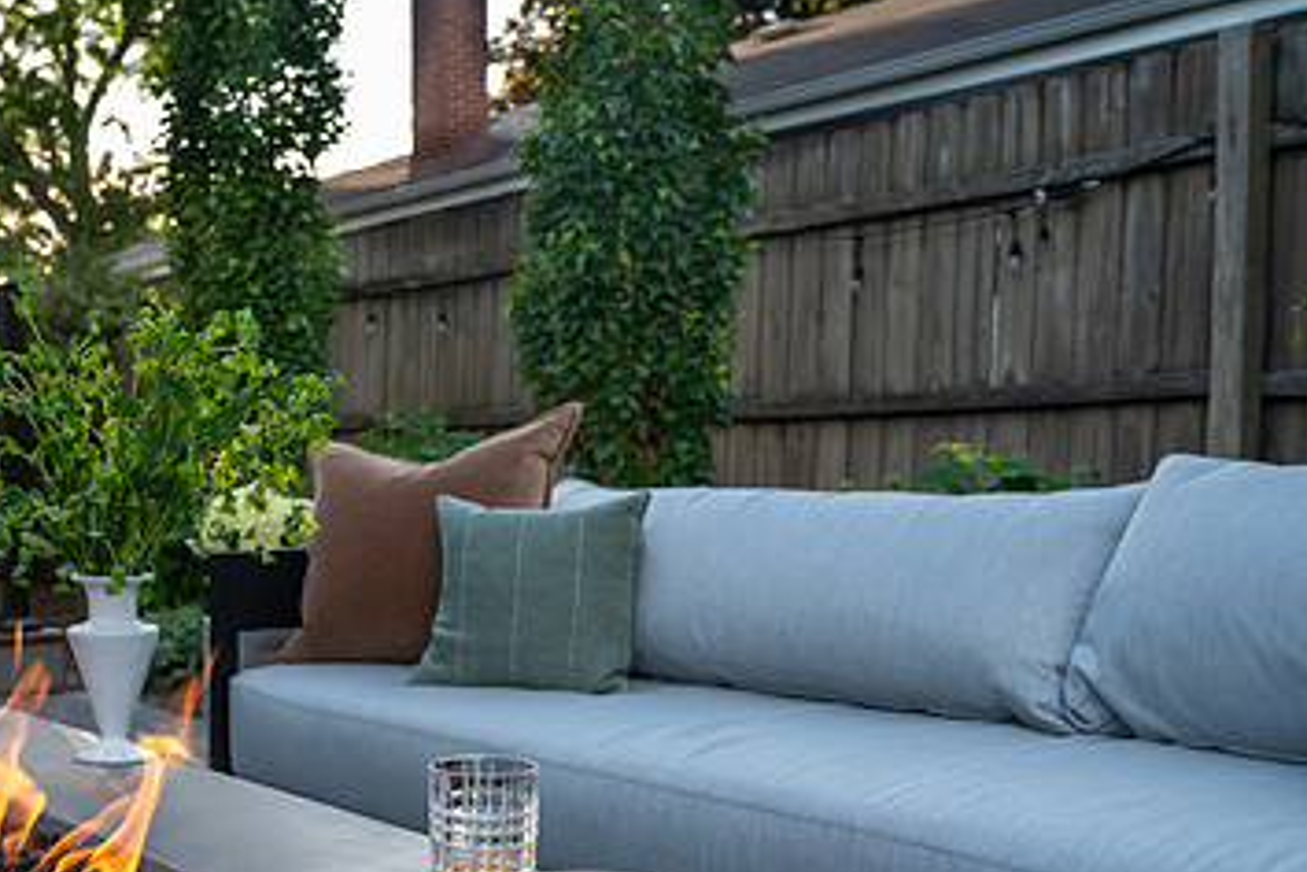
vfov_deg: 27.3
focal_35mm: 49
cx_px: 319
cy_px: 610
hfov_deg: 39.2
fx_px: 1779
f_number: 5
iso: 200
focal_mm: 29.5
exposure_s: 1/125
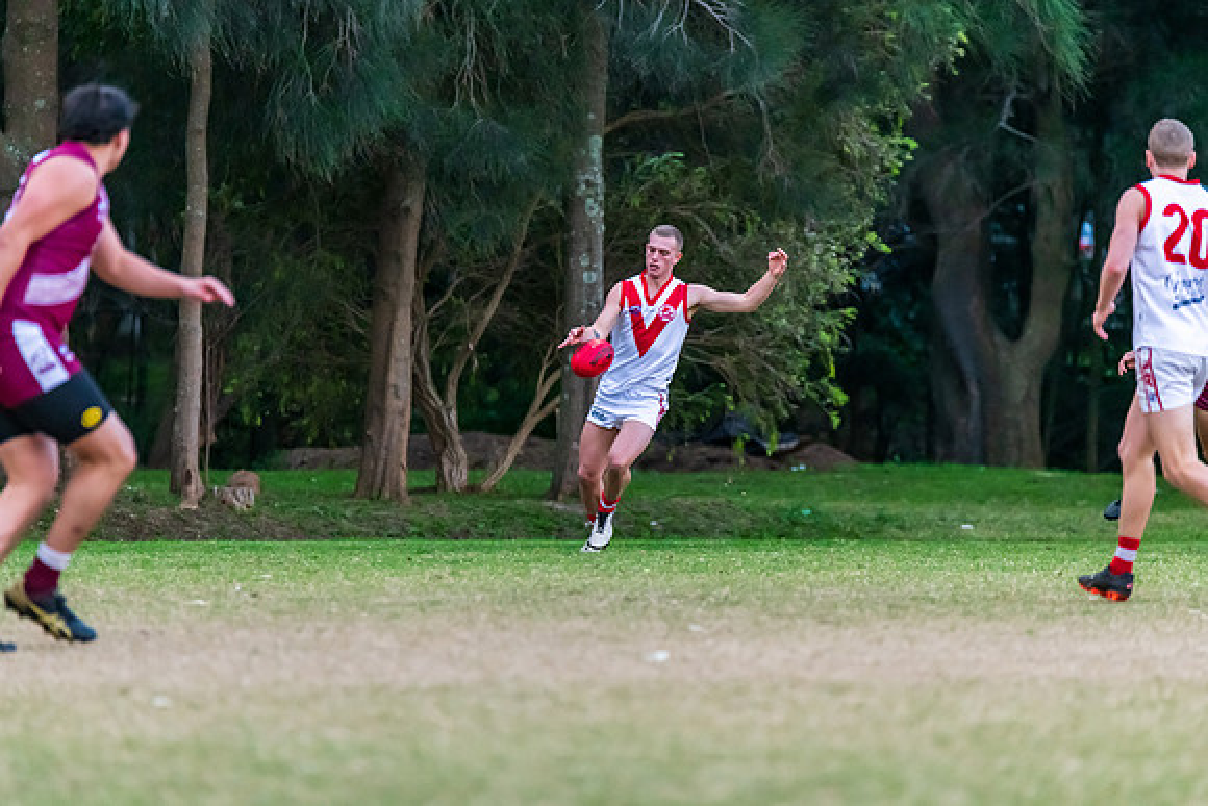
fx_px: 15468
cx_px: 603
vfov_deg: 3.0
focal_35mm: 461
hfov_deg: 4.5
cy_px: 403
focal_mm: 450
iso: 3200
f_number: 6
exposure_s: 1/1250
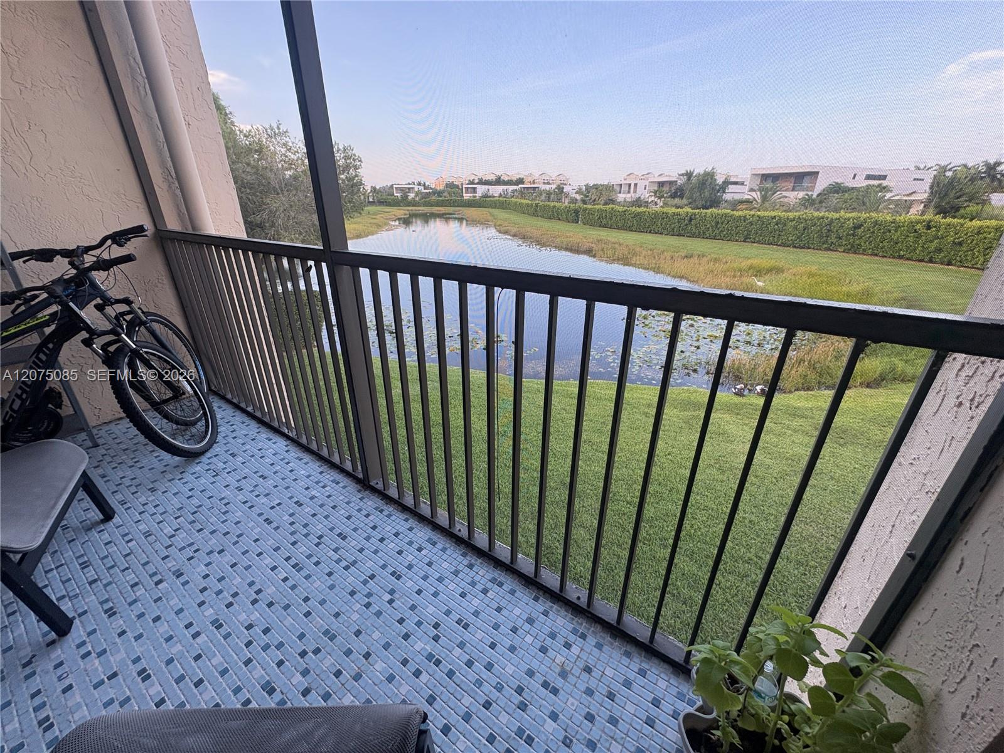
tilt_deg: -25.0
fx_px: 406
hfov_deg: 102.1
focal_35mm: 14
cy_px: 376
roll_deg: -0.1
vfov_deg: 85.7
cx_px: 502
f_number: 2.2
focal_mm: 2.22
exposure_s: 1/99
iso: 100
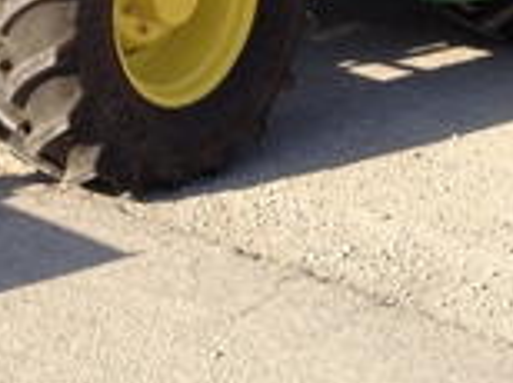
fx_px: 1835
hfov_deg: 15.3
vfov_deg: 11.4
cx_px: -120
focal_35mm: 124
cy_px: -213
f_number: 2.4
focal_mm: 4.28
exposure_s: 1/951
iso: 64
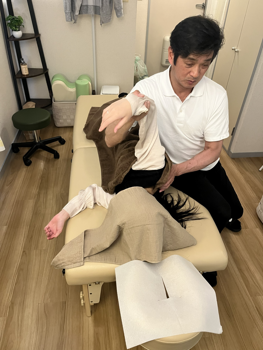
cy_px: 175
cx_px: 132
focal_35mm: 26
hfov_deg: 53.1
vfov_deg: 67.3
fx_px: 263
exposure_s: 1/50
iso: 250
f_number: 1.6
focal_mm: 5.1
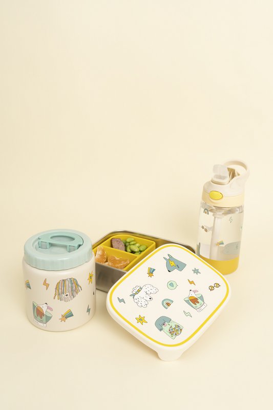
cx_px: 136
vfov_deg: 50.7
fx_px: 432
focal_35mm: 38
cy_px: 205
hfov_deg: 35.0
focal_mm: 38
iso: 200
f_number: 13
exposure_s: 1/160
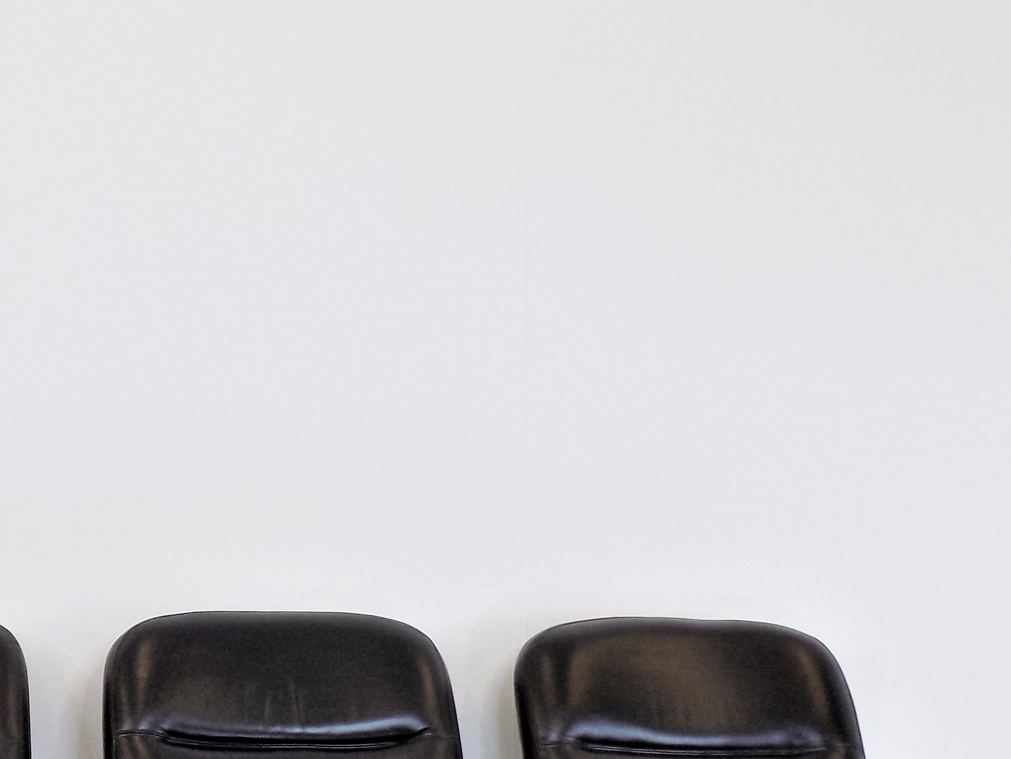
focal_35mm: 55
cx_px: 52
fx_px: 1607
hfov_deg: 32.7
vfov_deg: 24.8
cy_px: 821
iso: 80
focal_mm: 4
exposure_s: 1/40
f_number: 3.1
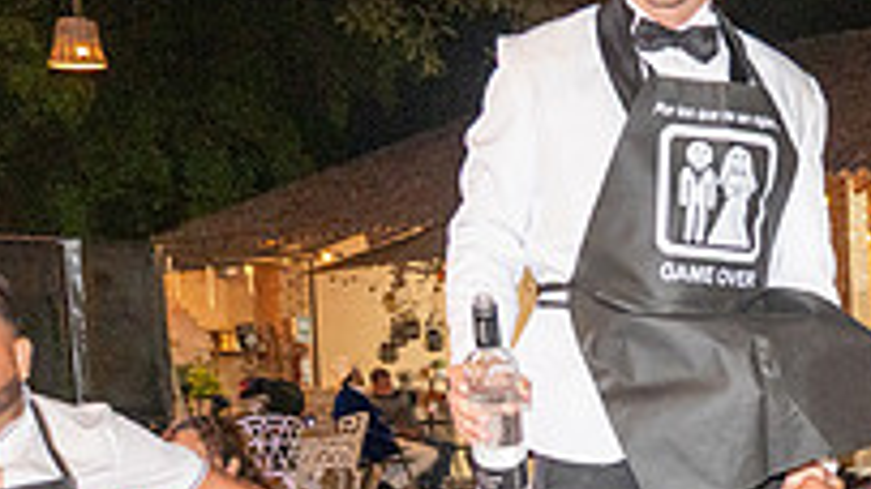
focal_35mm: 84
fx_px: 1939
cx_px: 845
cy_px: 594
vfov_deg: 13.9
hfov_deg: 24.3
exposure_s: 1/80
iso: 2500
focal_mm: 28
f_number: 5
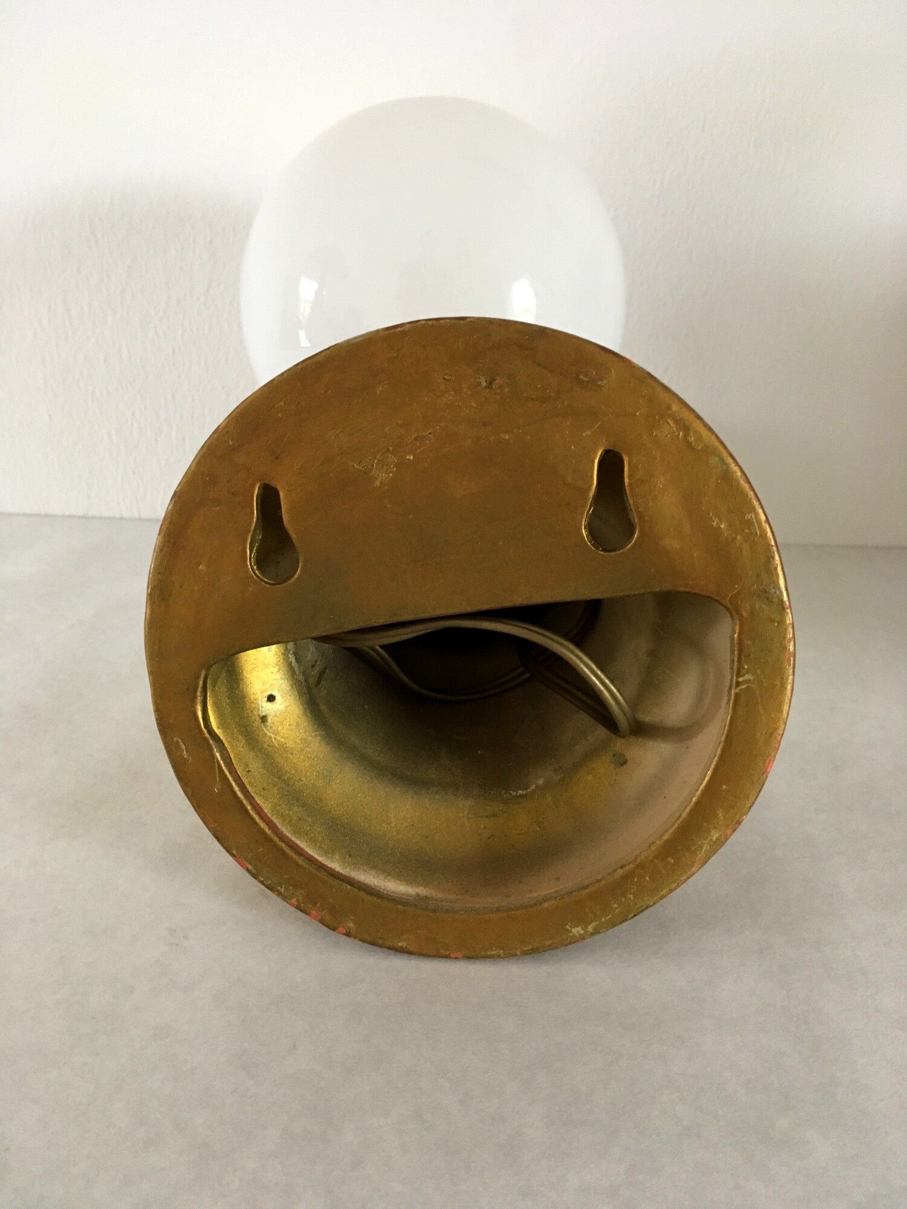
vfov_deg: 61.7
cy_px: 604
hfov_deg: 48.2
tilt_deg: -23.9
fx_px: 1013
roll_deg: -0.6
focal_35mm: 29
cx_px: 454
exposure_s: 1/20
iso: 200
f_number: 2.2
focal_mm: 4.15
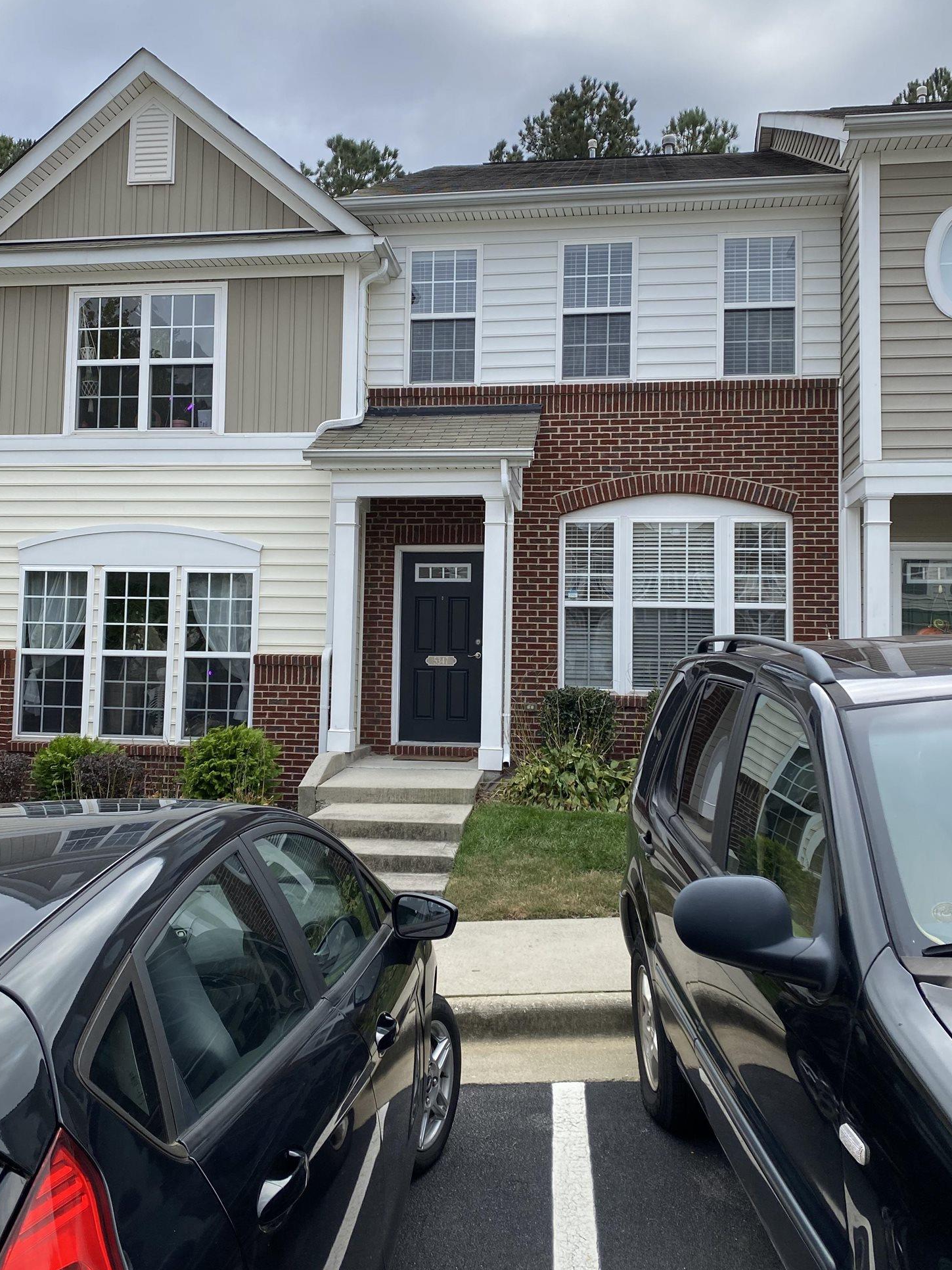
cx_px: 446
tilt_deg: +4.2
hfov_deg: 45.4
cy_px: 609
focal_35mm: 31
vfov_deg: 58.3
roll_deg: -2.4
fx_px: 1137
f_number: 1.8
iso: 32
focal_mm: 4.25
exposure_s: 1/1565
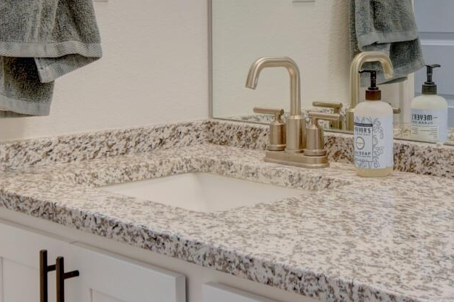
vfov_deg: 18.6
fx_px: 907
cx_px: 338
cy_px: 26
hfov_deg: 27.7
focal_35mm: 72
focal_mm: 10
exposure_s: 1/20
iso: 100
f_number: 4.5
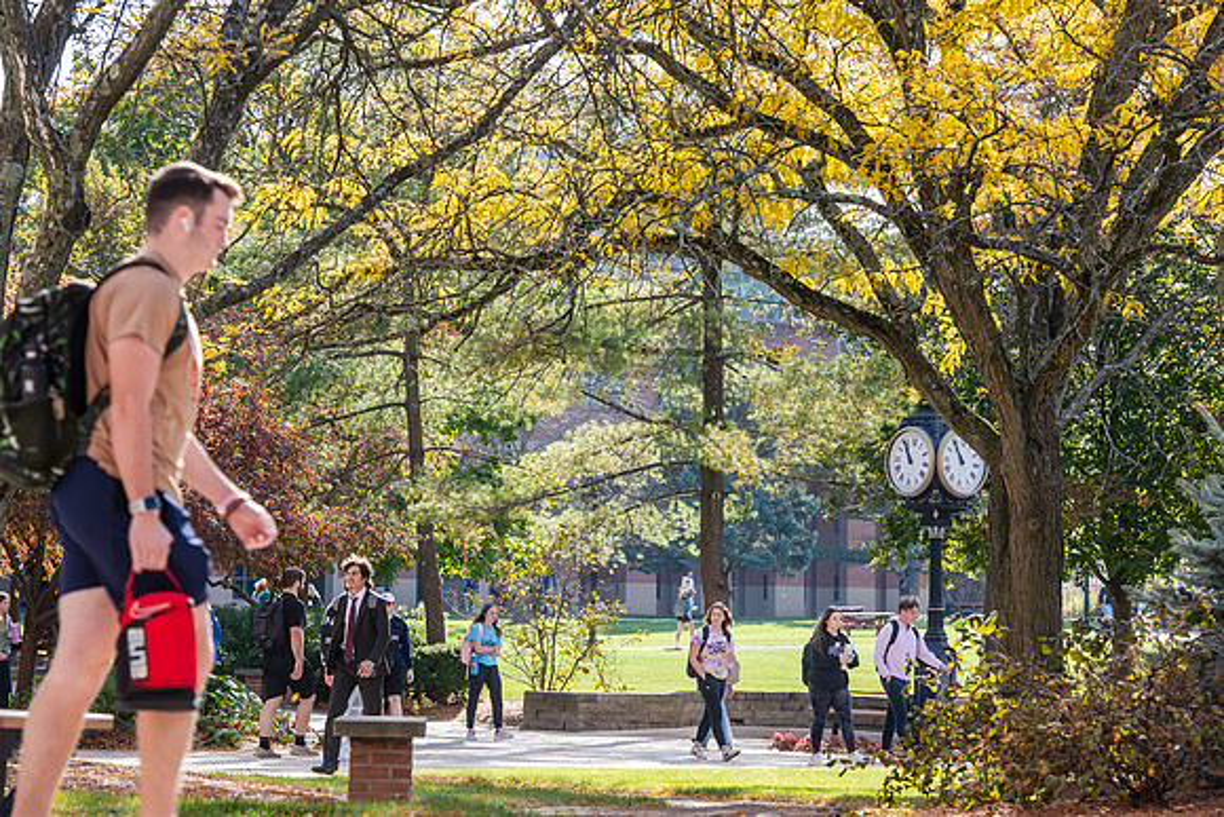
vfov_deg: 11.2
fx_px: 4149
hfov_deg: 16.8
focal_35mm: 122
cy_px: 408
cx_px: 612
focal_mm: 122
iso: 400
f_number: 8
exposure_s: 1/250
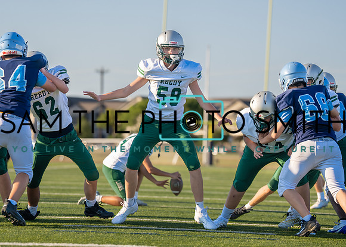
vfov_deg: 8.9
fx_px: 1581
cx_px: 176
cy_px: 125
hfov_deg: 12.5
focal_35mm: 161
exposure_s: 1/3200
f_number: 2.8
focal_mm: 133
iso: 320
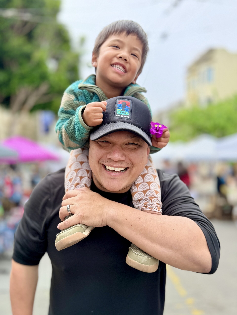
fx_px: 219
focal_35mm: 24
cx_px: 118
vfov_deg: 71.6
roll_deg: +1.1
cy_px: 158
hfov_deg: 56.8
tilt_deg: -5.3
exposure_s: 1/849
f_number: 1.78
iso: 100
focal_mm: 6.76
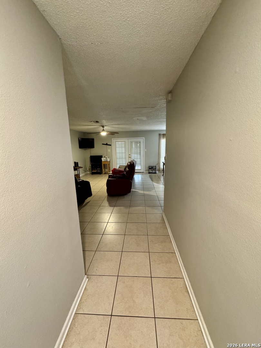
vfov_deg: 102.1
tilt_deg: -10.5
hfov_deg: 85.7
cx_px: 130
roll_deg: +0.6
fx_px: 141
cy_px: 174
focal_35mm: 14
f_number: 2.2
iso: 800
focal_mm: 2.22
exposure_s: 1/60
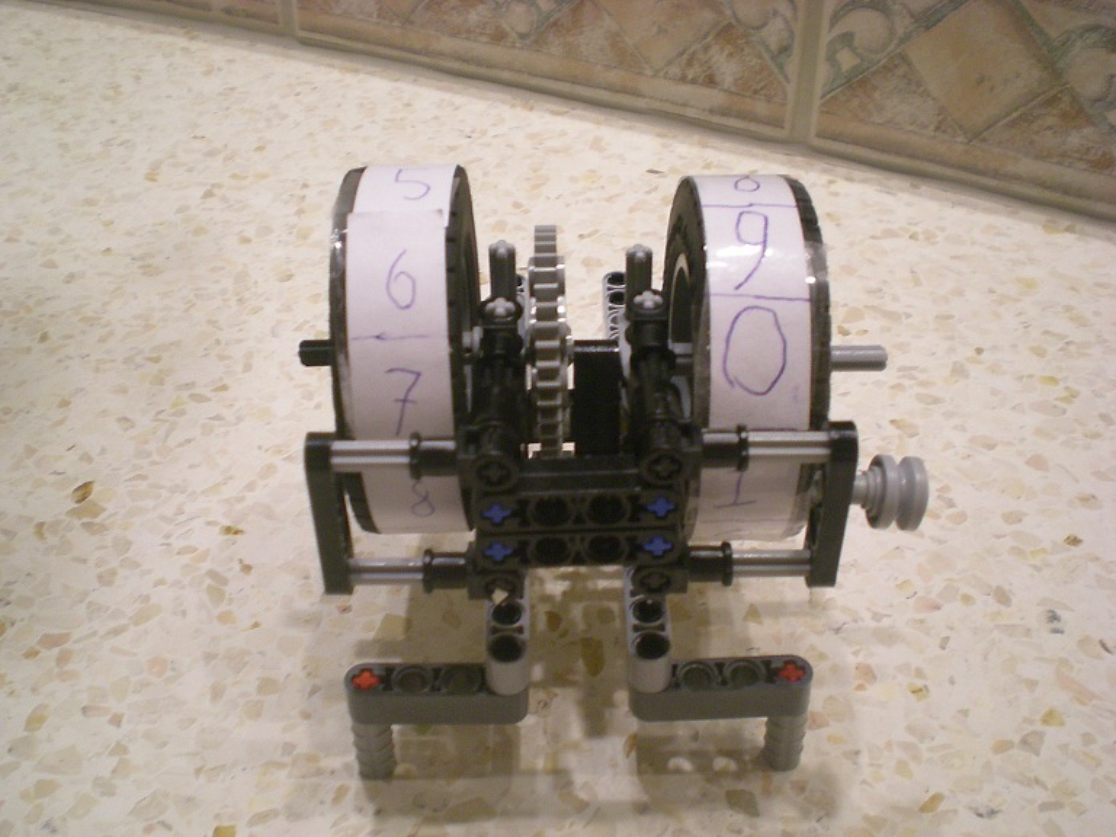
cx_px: 558
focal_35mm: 38
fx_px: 1225
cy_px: 418
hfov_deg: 49.0
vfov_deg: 37.7
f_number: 3.1
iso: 200
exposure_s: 1/13.8
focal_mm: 6.3
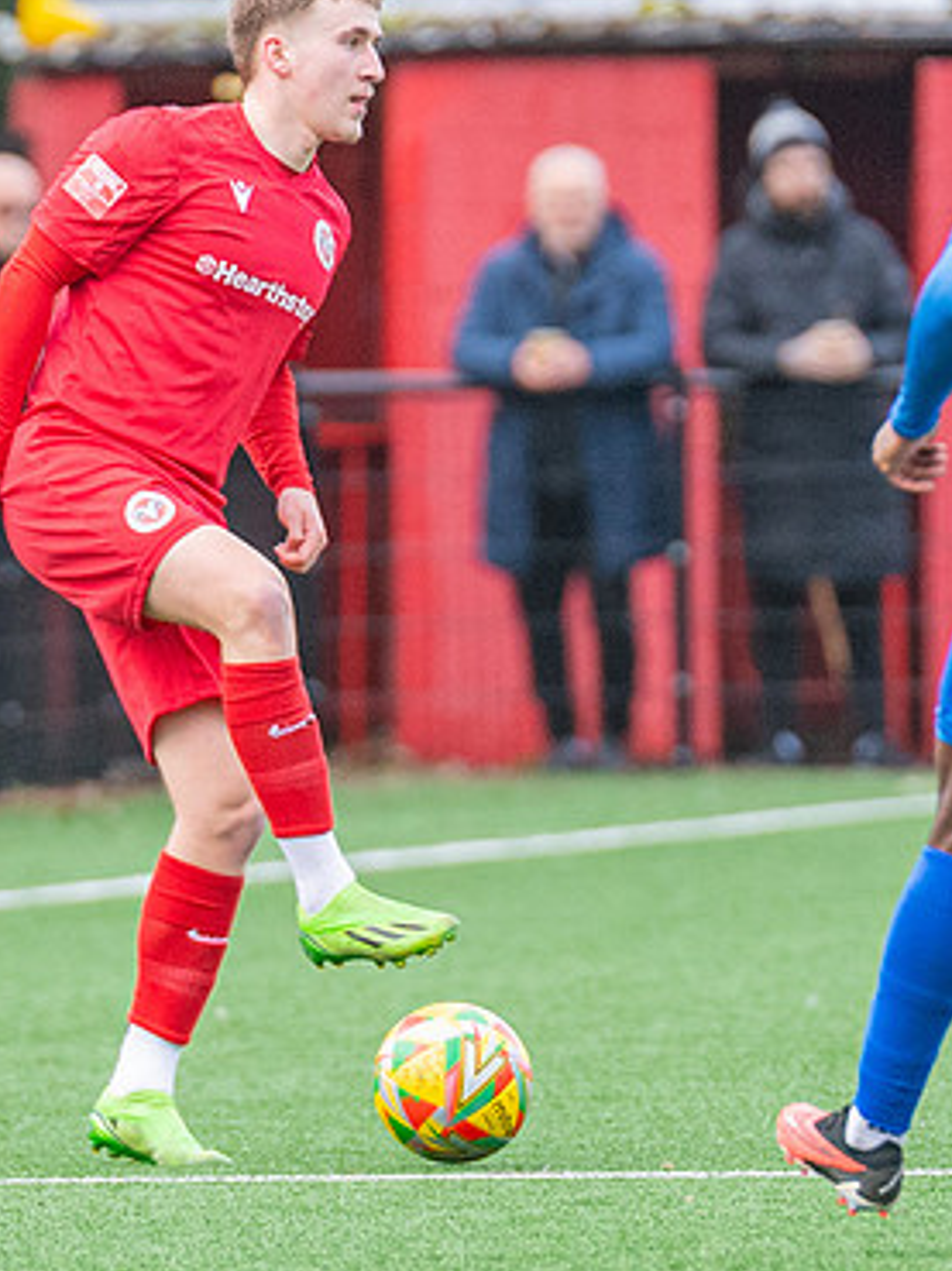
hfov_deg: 1.4
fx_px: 39648
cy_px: 602
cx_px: 482
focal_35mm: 1080
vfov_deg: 1.8
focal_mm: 300
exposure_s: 1/1000
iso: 1600
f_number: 4
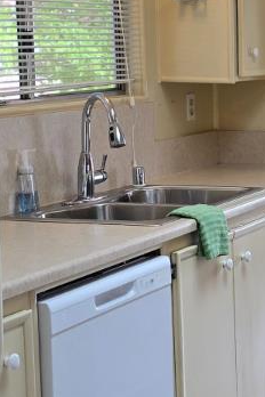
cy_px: 175
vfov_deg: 19.8
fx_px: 1137
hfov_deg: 12.3
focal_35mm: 103
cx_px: 452
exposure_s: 1/120
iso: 64
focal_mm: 6.3
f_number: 1.7
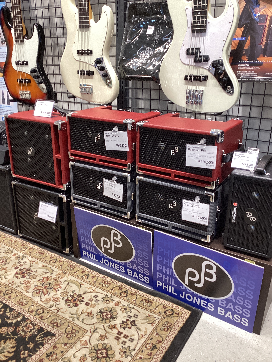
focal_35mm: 31
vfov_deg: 58.4
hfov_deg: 45.4
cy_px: 181
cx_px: 136
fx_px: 325
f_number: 2.4
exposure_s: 1/50
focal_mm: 3.3
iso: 80
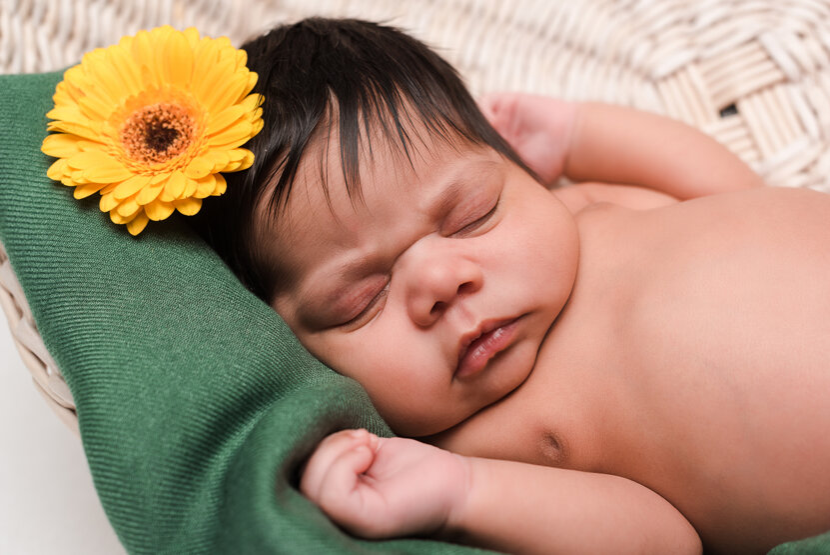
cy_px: 278
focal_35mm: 50
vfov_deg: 27.0
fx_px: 1153
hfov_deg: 39.6
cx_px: 415
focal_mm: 50
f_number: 5
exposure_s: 1/160
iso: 100
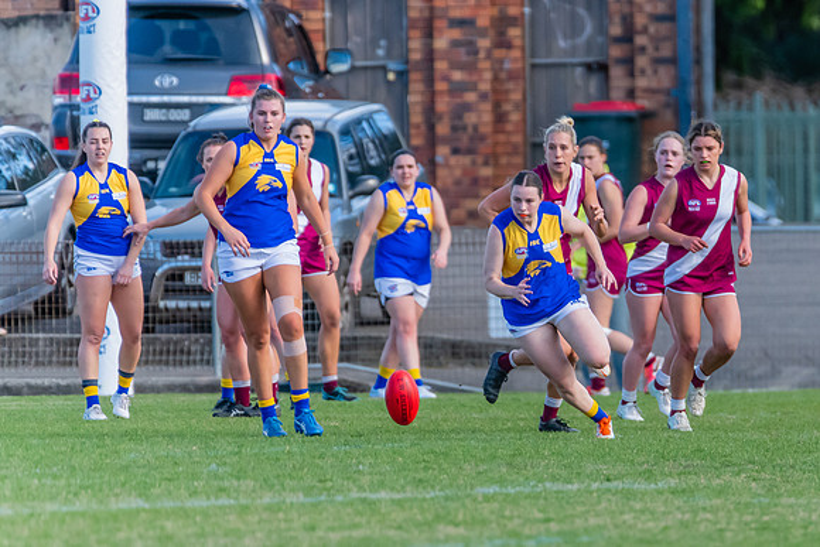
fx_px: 22434
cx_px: 609
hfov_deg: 2.1
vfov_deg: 1.4
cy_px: 310
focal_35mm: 985
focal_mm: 600
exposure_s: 1/1600
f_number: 6.3
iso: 2000
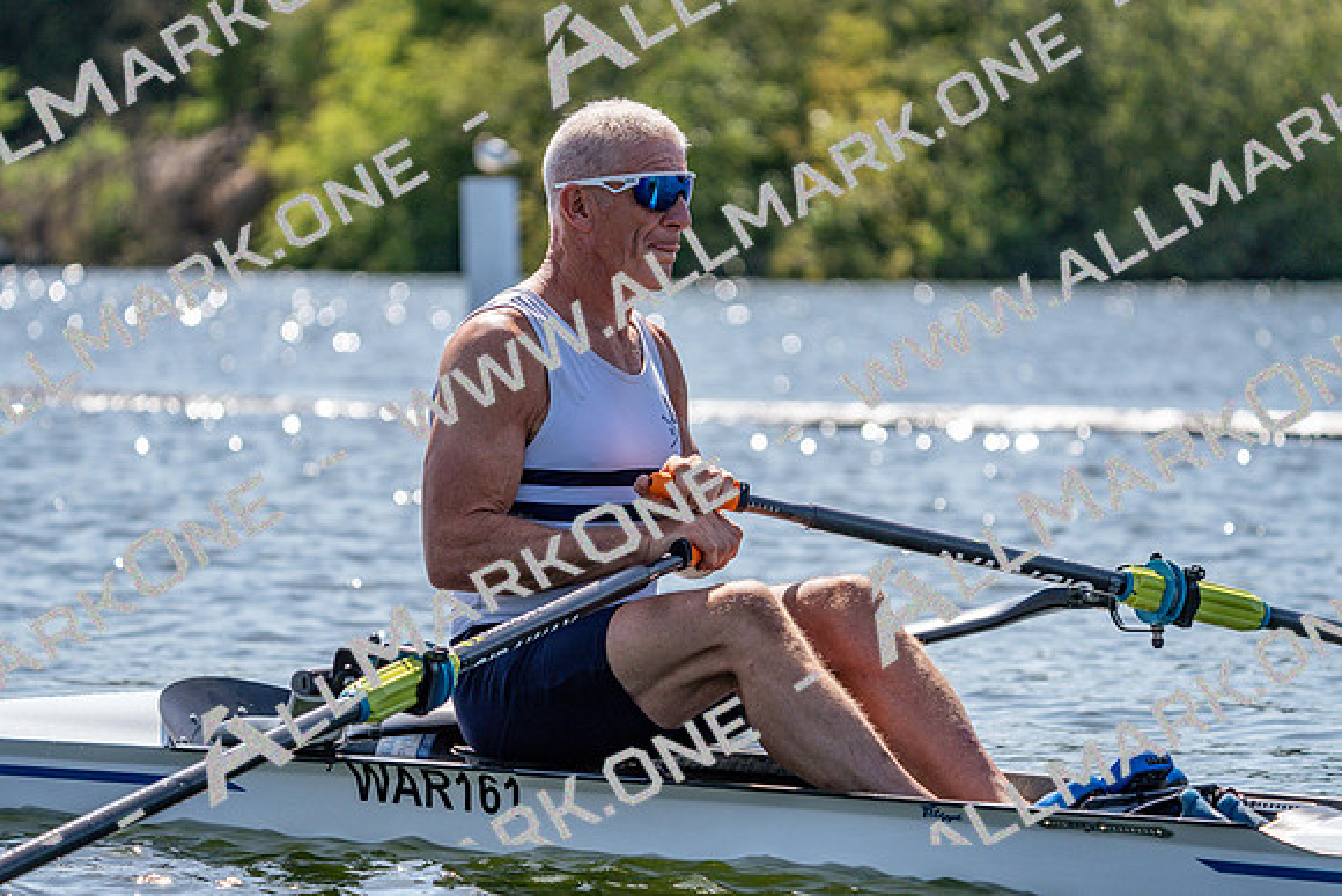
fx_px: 7643
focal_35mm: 205
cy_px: 448
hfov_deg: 10.0
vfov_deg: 6.7
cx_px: 671
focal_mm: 205
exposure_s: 1/2000
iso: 250
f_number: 5.6
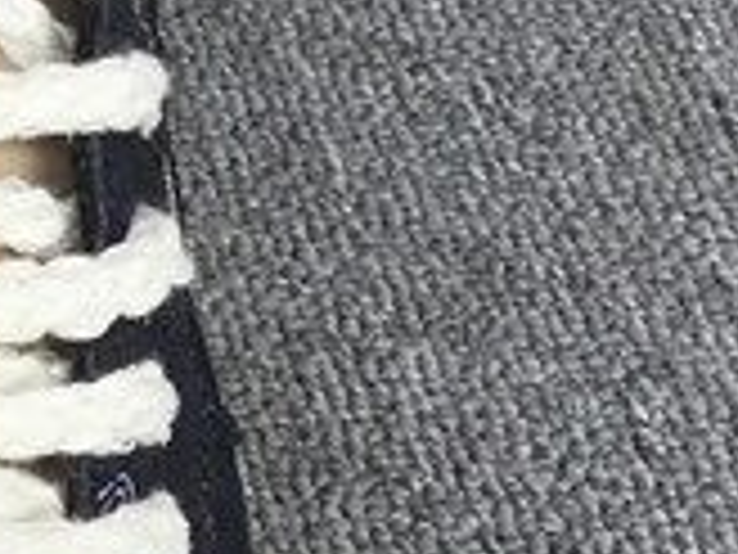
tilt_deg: -49.2
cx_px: -778
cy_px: 263
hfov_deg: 10.6
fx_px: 3624
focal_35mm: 170
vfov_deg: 8.7
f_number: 2.4
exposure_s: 1/473
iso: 25
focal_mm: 3.3
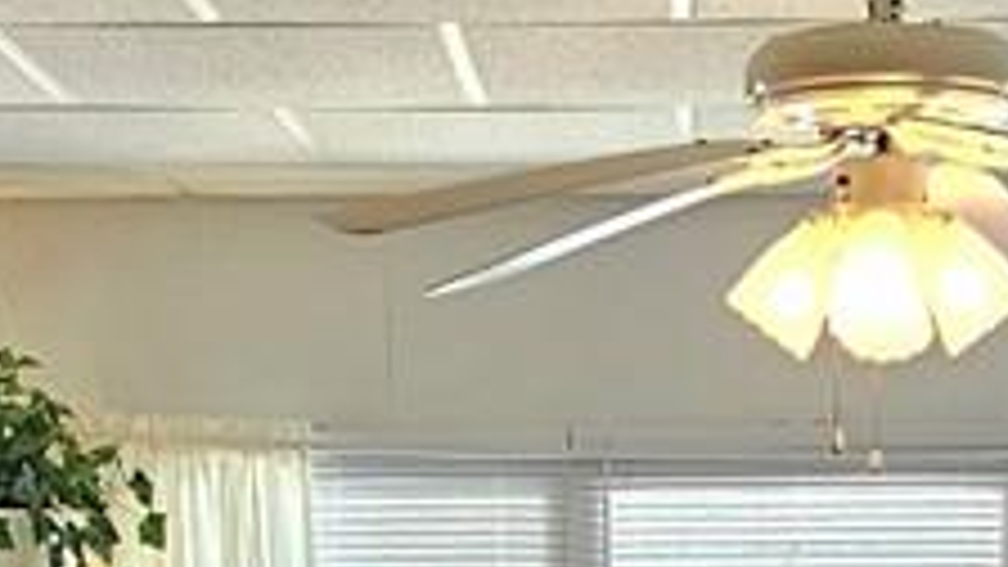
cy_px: 1458
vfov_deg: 10.1
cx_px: 598
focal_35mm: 101
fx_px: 2700
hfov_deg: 21.1
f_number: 2.2
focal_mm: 2.2
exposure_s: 1/60.2
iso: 100
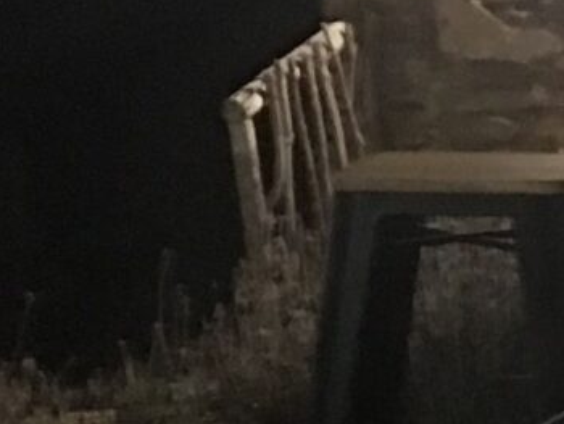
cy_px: 89
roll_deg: -1.9
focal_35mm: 212
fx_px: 3456
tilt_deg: -5.9
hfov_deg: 7.4
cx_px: 2034
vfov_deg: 7.0
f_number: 2.2
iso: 160
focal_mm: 4.15
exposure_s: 1/8
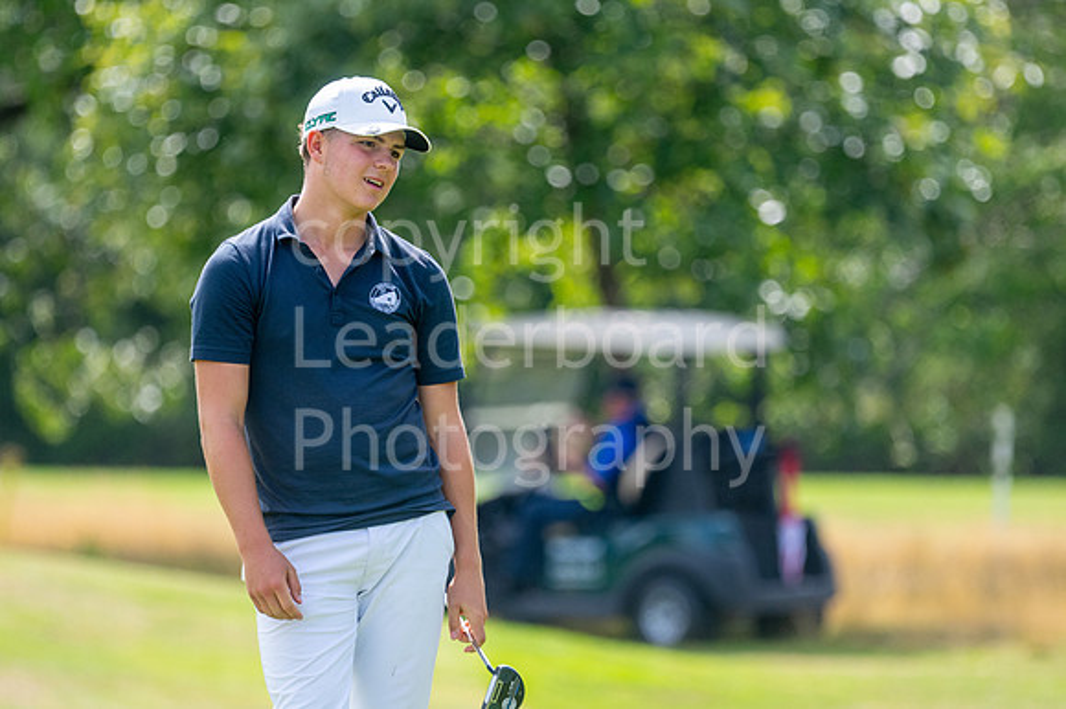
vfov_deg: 3.1
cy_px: 354
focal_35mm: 450
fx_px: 13317
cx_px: 533
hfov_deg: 4.6
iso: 640
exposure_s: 1/2500
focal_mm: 300
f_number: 4
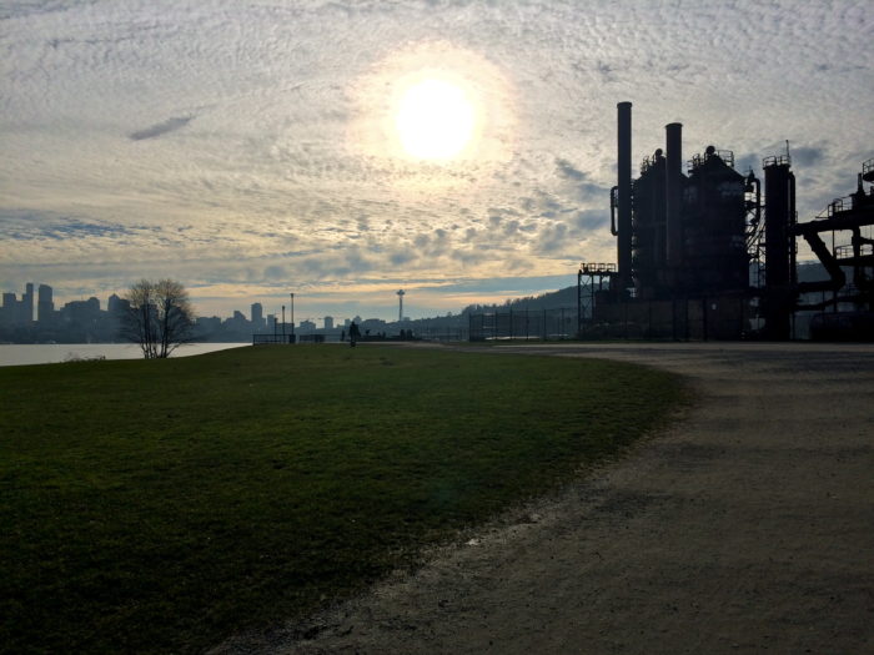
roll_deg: +0.8
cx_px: 437
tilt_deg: +1.3
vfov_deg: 48.2
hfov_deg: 61.7
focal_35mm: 29
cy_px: 328
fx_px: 732
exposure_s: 1/13699
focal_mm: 4.15
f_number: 2.2
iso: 32
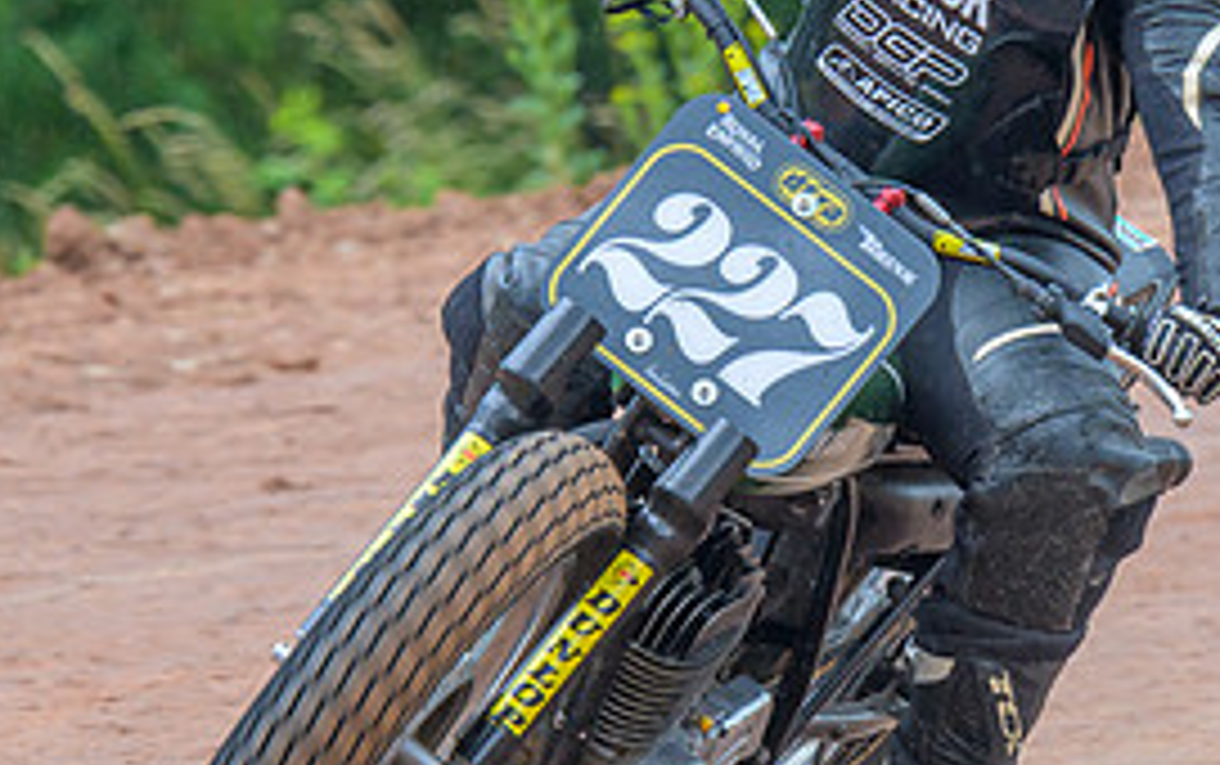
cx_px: 470
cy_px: 224
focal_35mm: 804
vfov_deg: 1.6
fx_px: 26760
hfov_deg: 2.6
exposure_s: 1/400
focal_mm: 180
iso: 220
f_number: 4
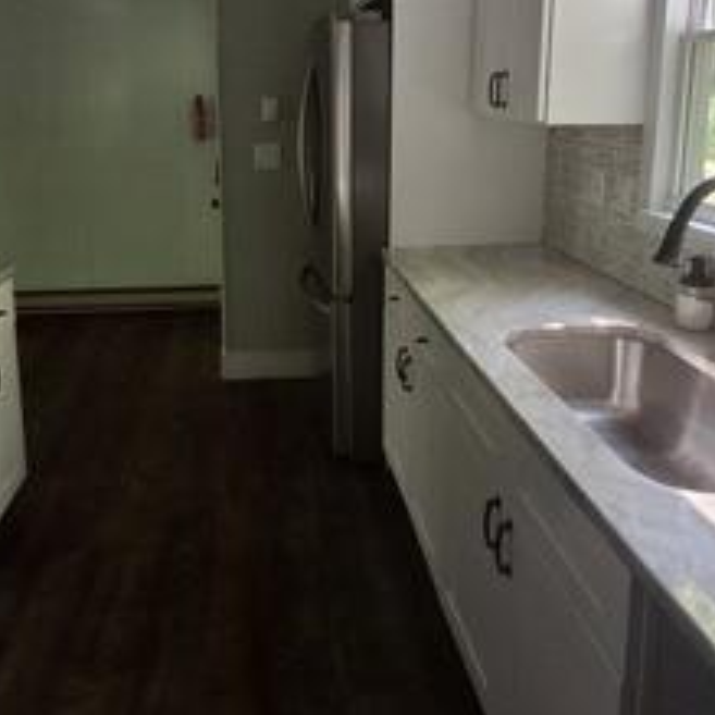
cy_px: 212
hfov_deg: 52.5
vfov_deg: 51.1
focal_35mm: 31
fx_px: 724
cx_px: 330
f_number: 2.2
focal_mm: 1.64
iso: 125
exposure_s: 1/40
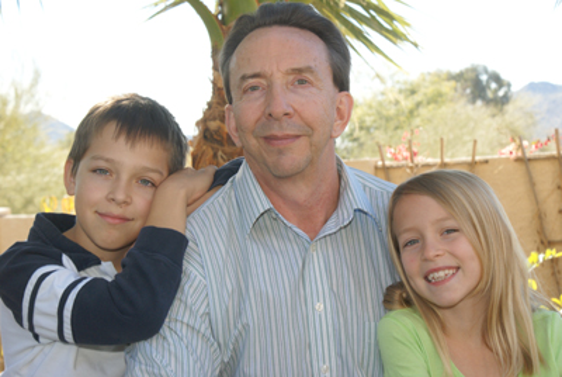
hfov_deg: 22.6
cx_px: 281
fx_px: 1407
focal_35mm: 90
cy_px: 188
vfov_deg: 15.2
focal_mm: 60
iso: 400
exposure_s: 1/160
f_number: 9
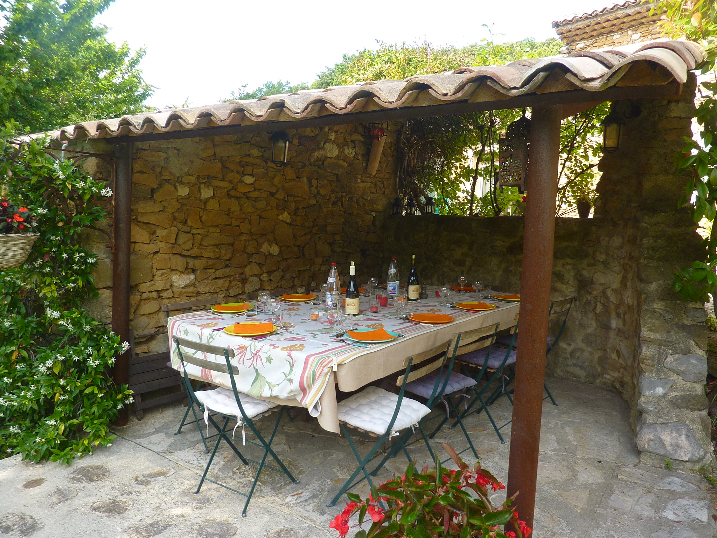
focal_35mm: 25
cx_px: 358
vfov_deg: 54.9
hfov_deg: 69.4
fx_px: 518
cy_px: 269
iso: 80
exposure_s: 1/125
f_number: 3.5
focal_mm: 4.1
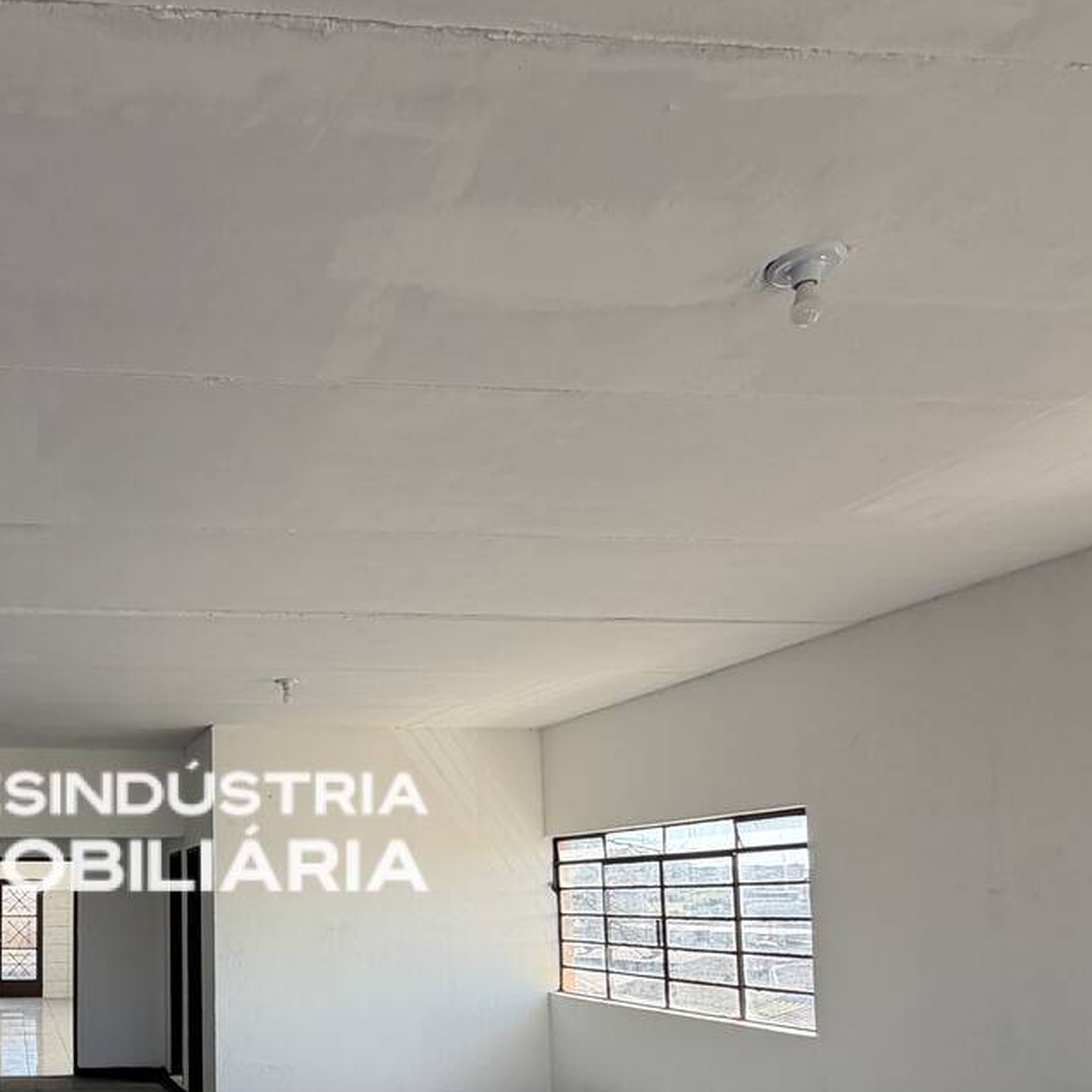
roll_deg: +0.2
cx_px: 93
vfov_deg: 54.3
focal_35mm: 28
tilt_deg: +5.6
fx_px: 999
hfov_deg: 50.3
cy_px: 836
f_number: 2.2
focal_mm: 2.22
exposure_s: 1/161
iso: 50
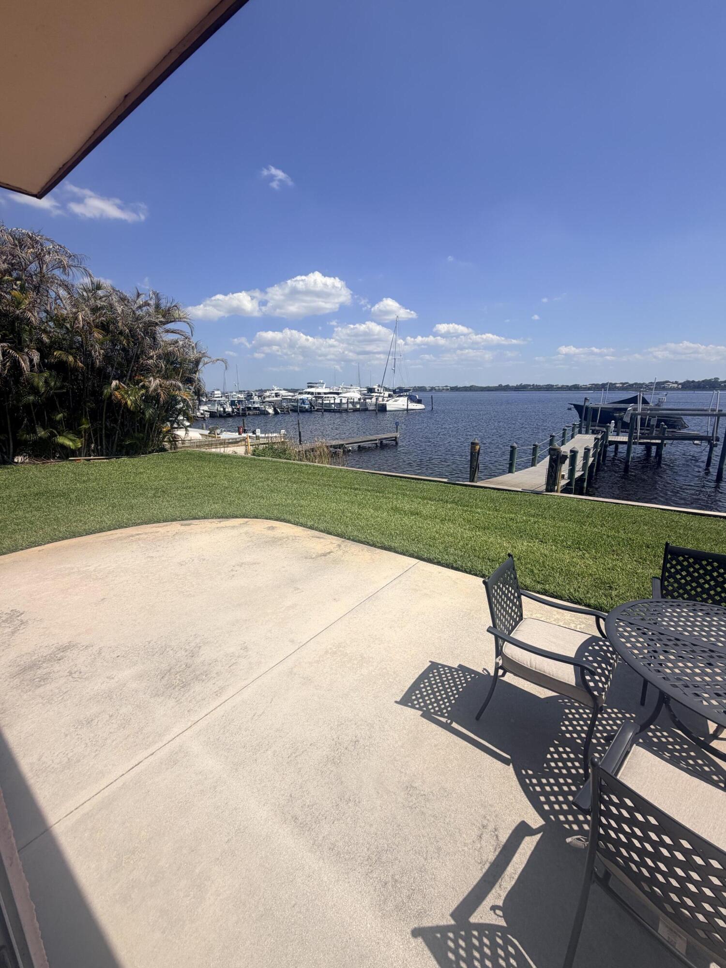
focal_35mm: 14
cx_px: 363
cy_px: 484
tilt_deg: -13.1
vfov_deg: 102.1
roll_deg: +0.6
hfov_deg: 85.7
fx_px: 391
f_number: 2.2
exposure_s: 1/1259
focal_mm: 2.22
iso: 20
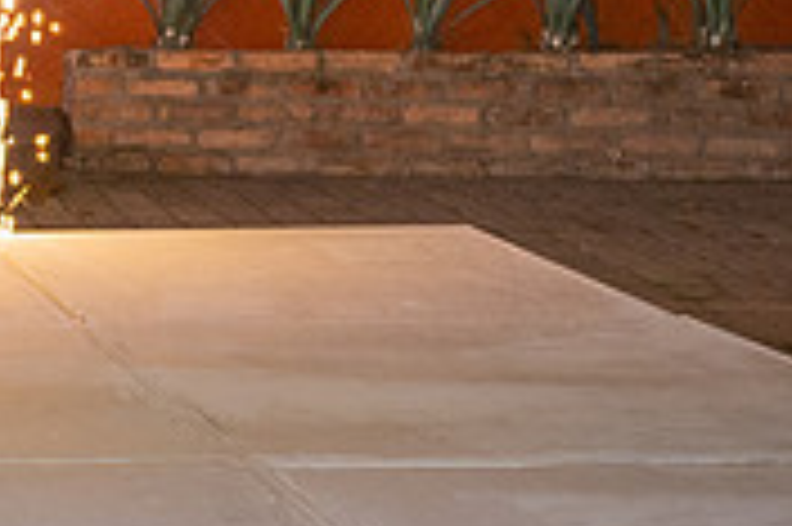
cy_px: 1
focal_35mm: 123
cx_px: -767
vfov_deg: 11.0
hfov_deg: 14.1
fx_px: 2703
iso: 2000
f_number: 4
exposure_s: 1/160
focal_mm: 28
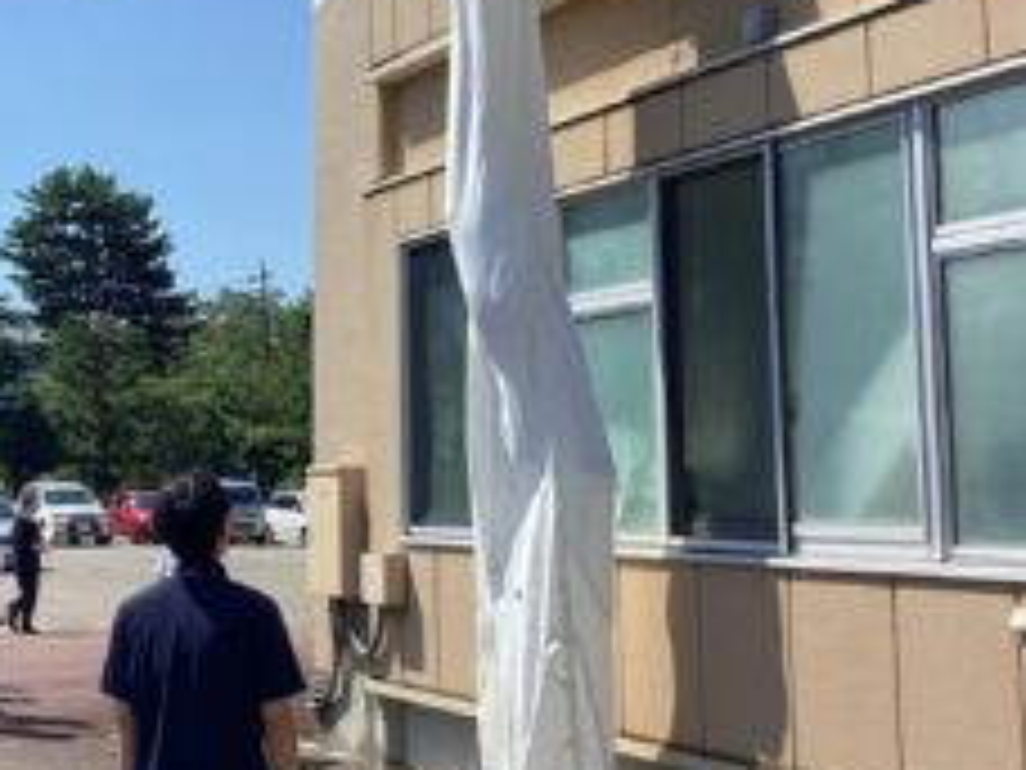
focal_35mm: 58
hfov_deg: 32.1
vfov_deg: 25.2
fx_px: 1719
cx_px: 160
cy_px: 293
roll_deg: +0.3
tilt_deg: +6.8
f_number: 2.4
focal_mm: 3.3
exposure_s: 1/1733
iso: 25
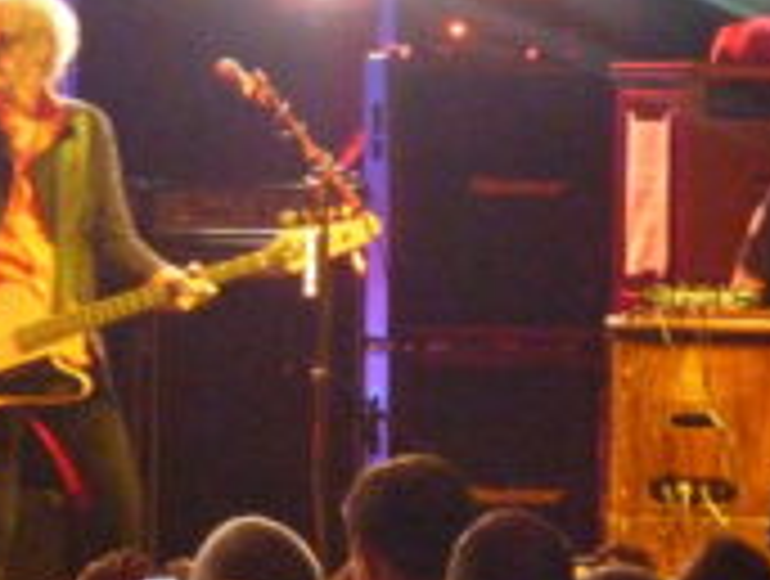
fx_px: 7646
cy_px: 162
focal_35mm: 343
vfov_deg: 4.3
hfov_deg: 5.8
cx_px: 405
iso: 1250
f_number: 4.5
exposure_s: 1/15
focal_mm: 24.1
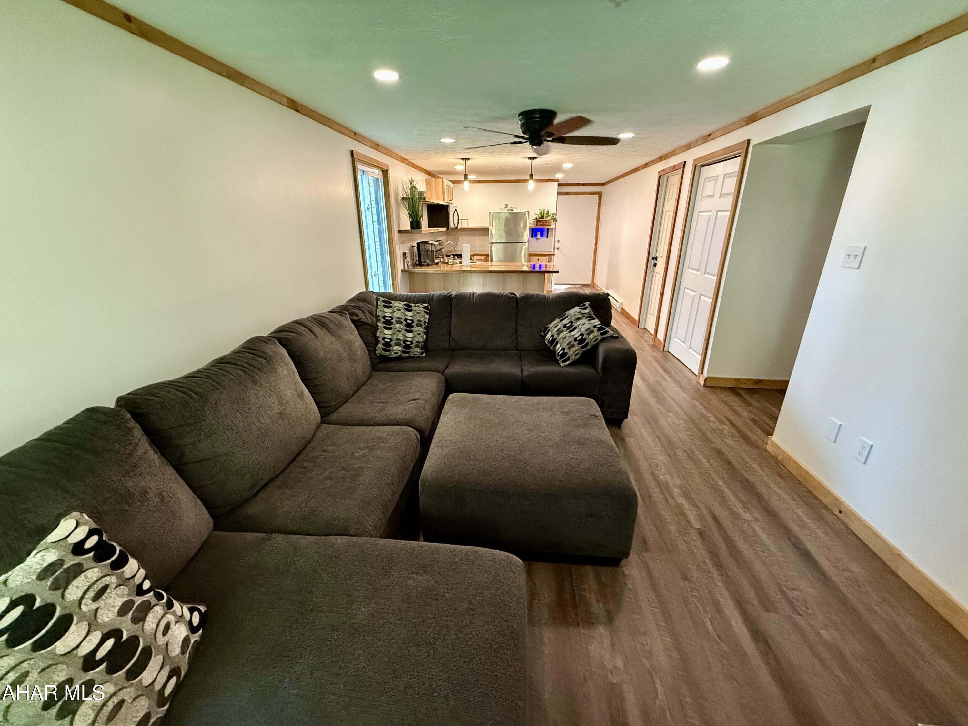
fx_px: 391
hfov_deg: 102.1
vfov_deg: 85.7
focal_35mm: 14
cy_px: 363
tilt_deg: -19.7
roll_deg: +0.6
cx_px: 484
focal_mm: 2.22
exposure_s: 1/60
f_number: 2.2
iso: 800
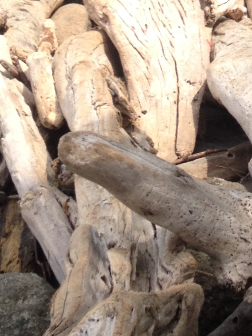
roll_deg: -0.3
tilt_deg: -0.8
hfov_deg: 10.0
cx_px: 209
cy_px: -284
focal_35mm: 148
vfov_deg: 12.2
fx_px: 1437
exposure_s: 1/1126
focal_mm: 4.28
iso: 50
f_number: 2.4
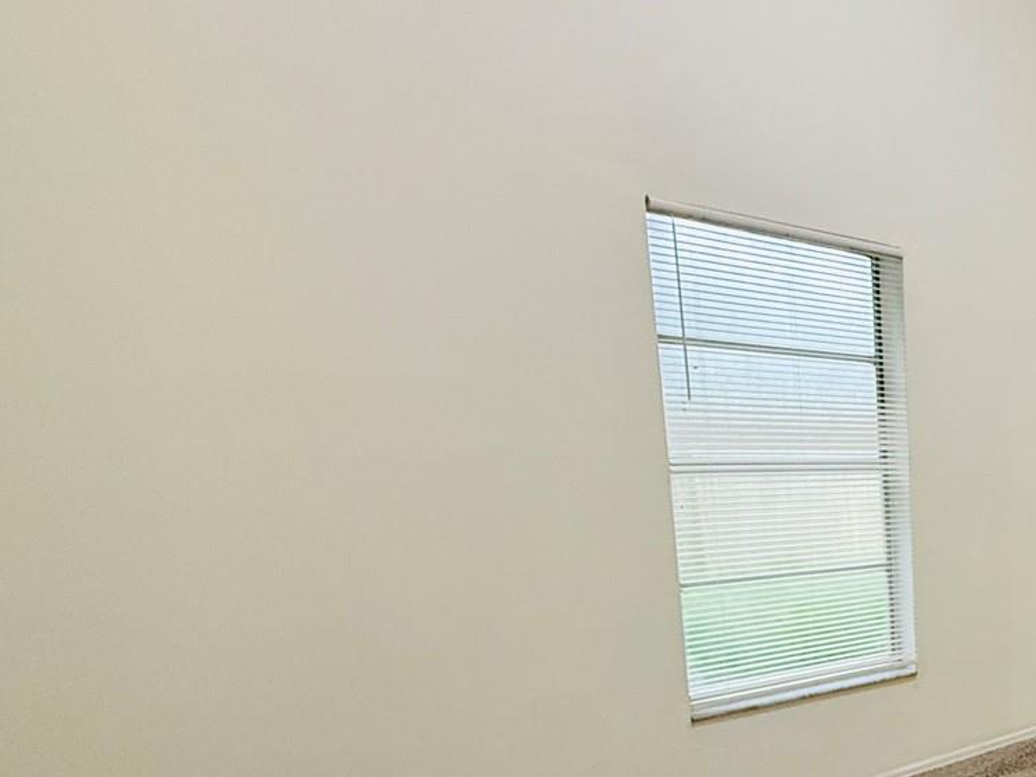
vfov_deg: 43.8
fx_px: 898
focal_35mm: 30
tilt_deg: -12.0
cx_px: 1085
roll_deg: -0.1
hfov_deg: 47.3
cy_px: 655
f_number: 2.2
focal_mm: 2.22
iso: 400
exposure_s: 1/60
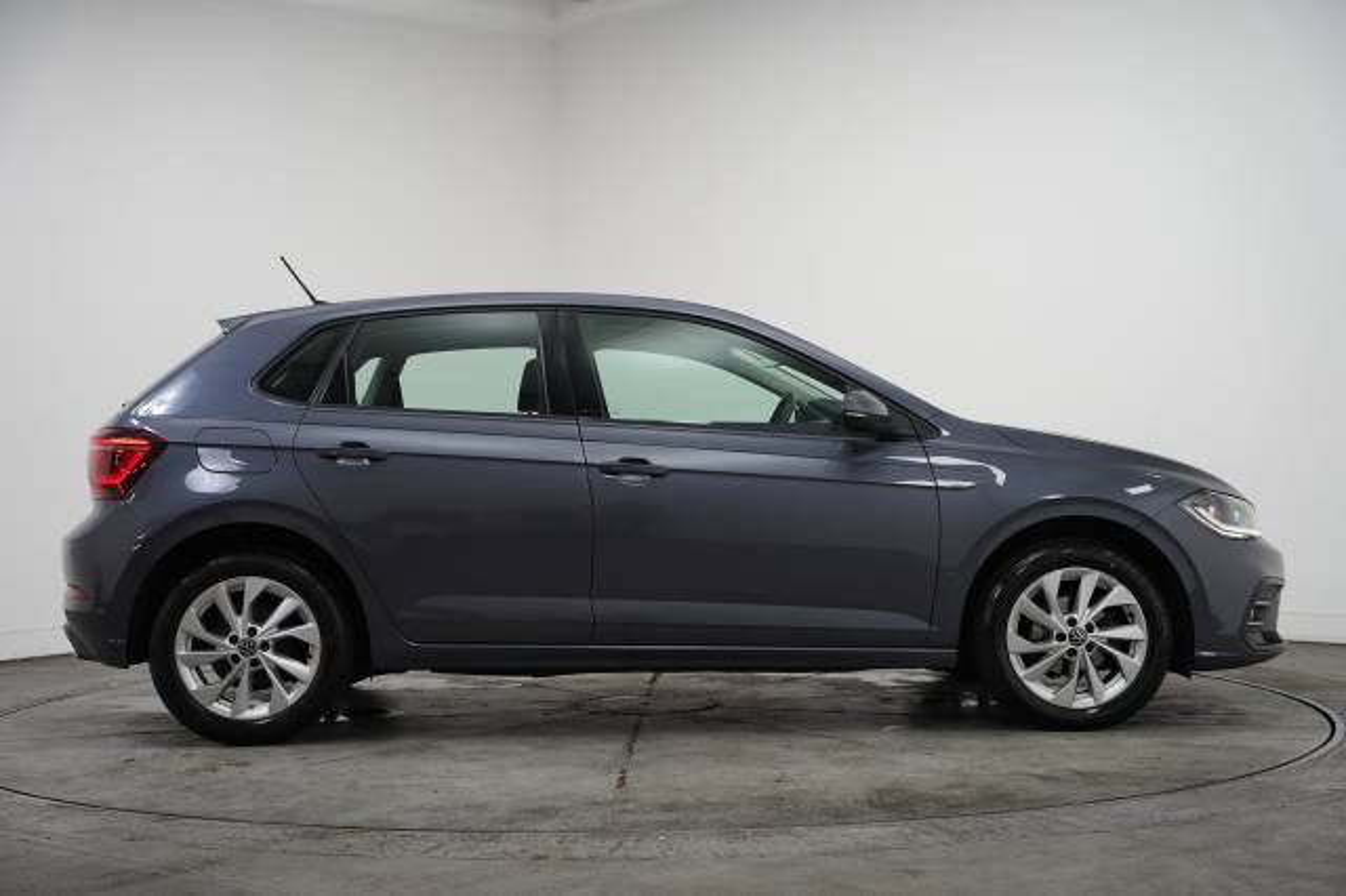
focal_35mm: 48
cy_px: 448
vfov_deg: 27.8
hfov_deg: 40.8
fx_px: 1809
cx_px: 673
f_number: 4
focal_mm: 48.4
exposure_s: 1/160
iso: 1250
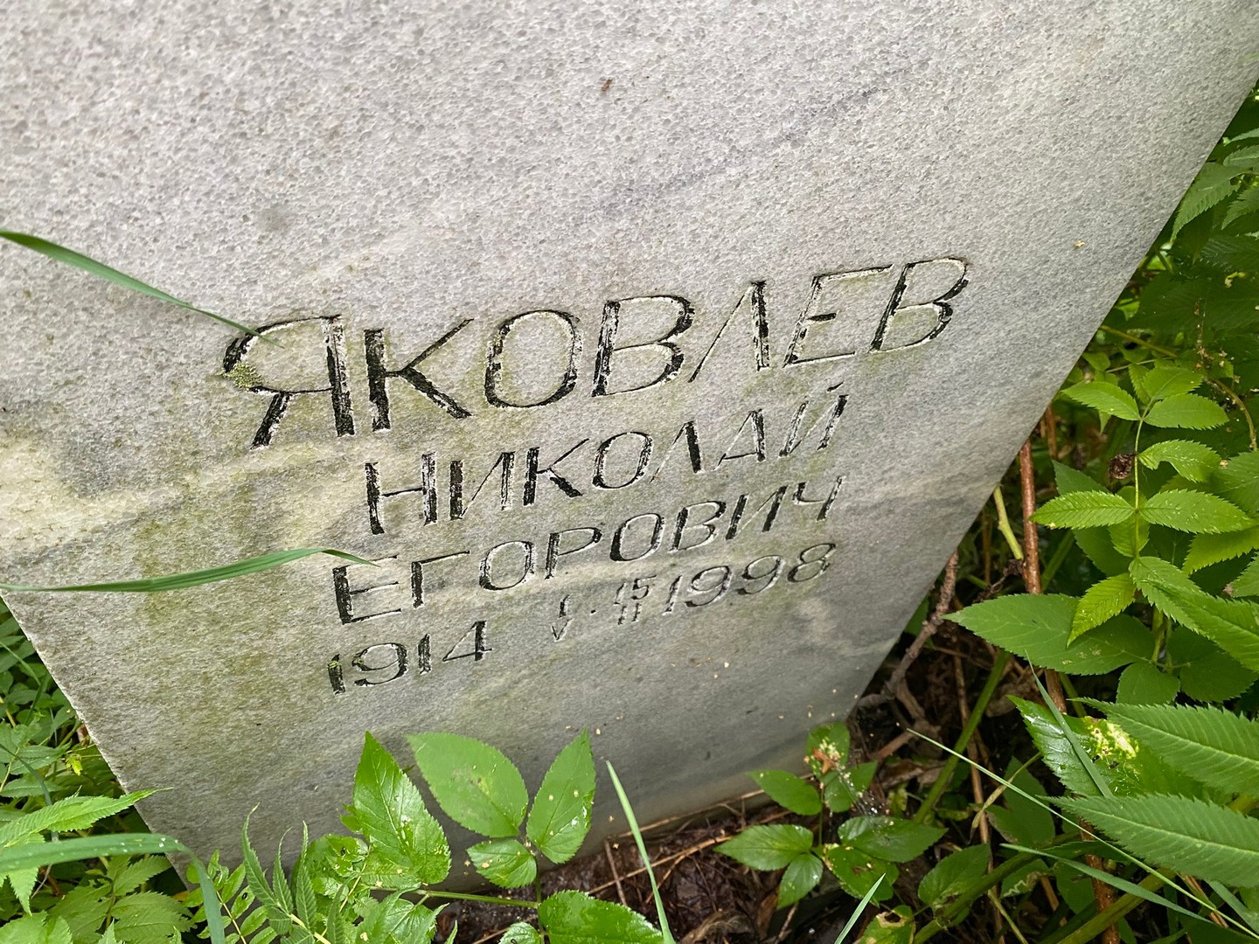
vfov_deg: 53.1
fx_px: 946
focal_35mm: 26
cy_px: 472
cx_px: 630
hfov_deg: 67.3
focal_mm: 4.25
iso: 125
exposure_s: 1/82
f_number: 1.8
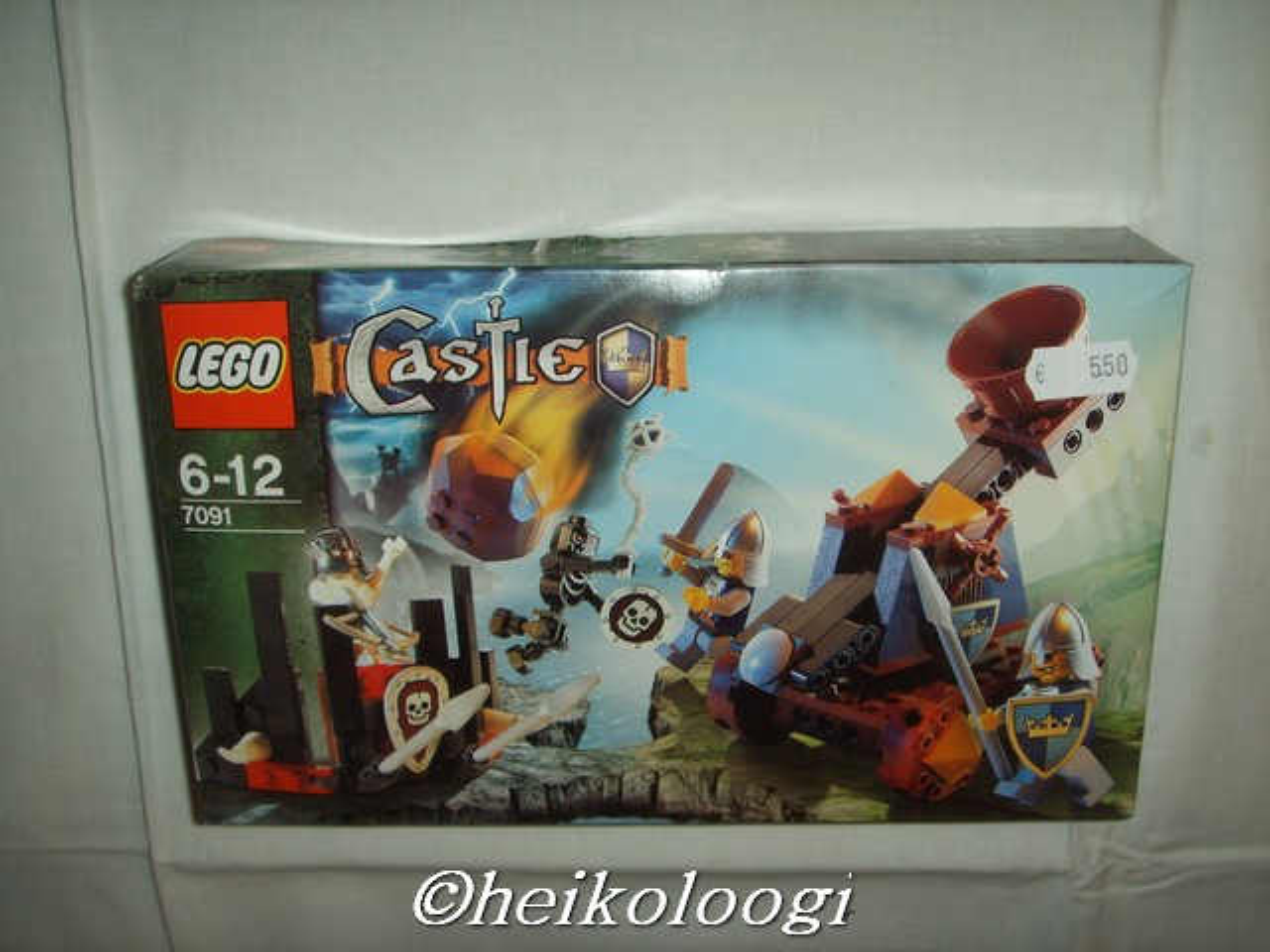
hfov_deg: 47.9
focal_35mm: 39
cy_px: 476
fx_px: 1431
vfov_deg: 36.8
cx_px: 635
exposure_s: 1/45
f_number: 3.5
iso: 100
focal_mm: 6.6
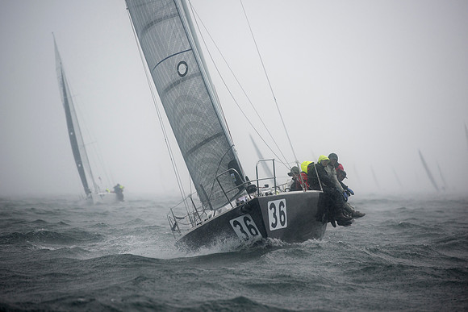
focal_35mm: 195
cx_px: 234
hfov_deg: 10.5
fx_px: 2535
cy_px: 156
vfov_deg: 7.0
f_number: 4
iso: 400
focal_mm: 195
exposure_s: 1/640
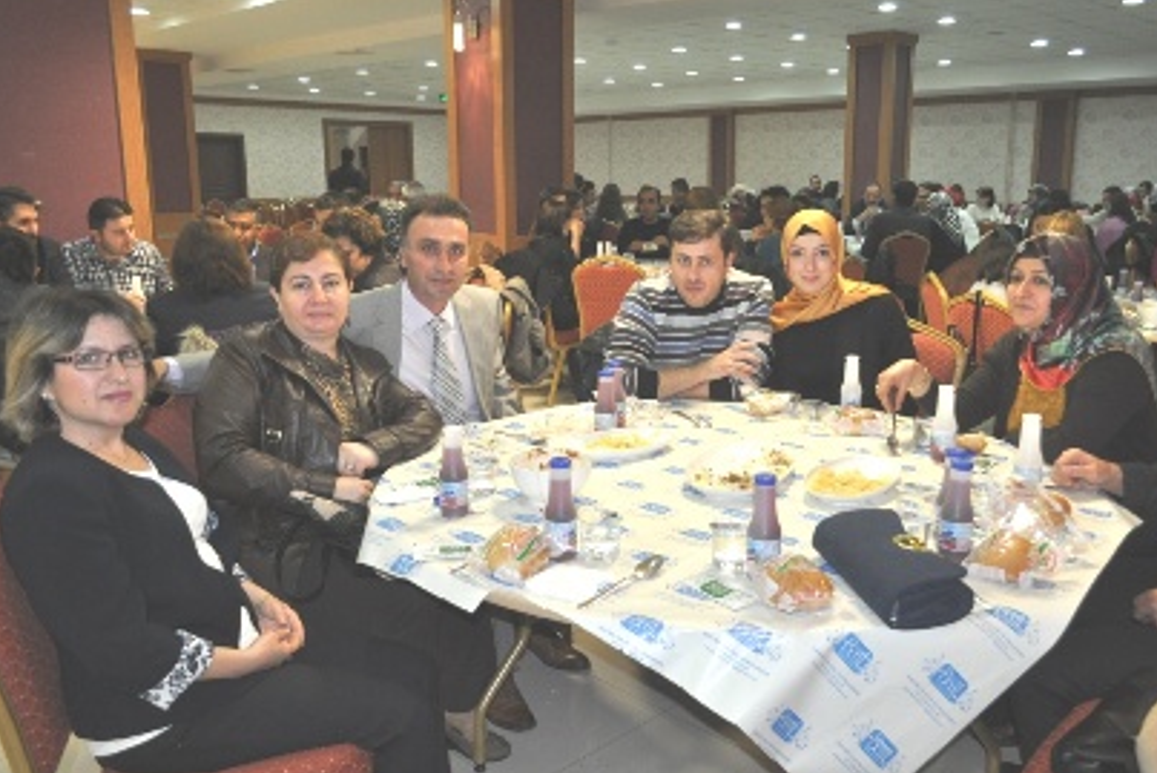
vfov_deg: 43.6
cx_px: 632
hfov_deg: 61.8
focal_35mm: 30
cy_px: 374
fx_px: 964
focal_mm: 18
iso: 800
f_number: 3.5
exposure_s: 1/60
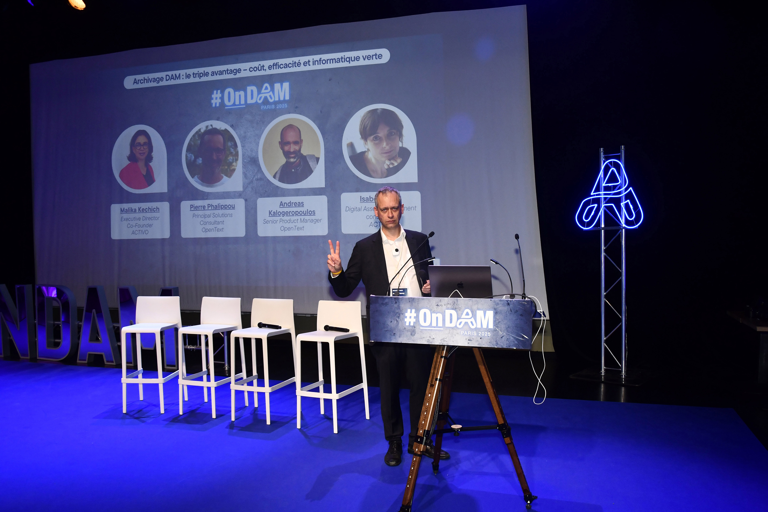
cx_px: 384
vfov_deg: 53.1
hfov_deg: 73.7
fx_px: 512
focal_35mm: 24
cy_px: 256
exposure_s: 1/160
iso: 800
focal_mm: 16
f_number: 5.6
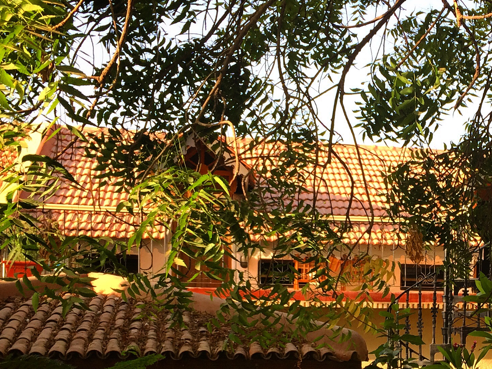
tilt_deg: +0.8
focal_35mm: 65
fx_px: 924
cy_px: 342
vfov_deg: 22.0
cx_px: 430
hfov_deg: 28.8
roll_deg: -0.9
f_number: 2.2
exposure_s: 1/308
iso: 32
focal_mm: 4.15
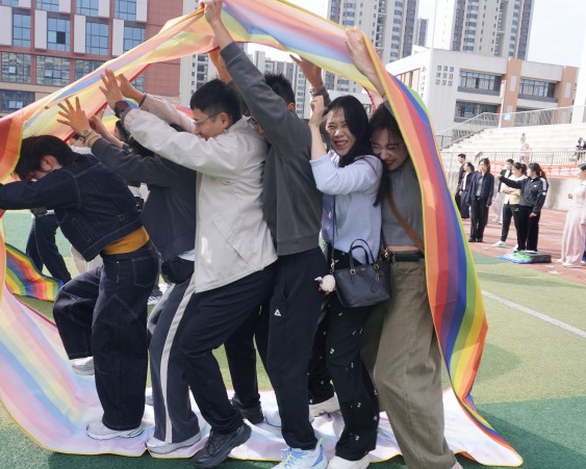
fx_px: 486
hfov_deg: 62.0
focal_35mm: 28
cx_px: 259
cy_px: 238
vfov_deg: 51.6
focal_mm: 16
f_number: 5
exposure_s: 1/250
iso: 100
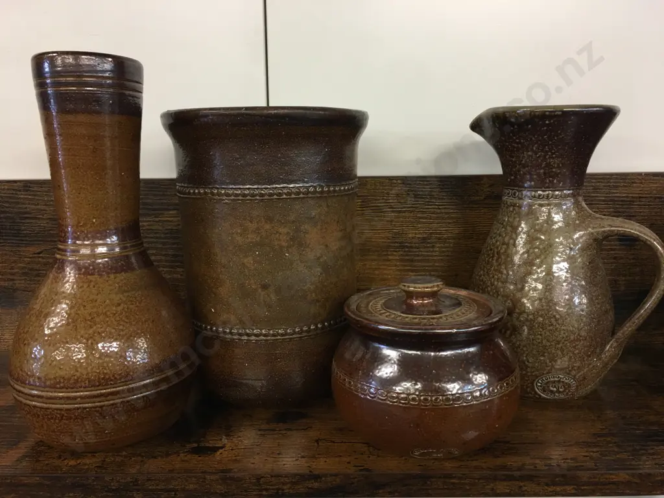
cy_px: 249
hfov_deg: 61.7
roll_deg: -0.2
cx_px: 332
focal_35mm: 29
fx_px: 556
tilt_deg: -8.4
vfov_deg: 48.2
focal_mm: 4.15
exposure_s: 1/17
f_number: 2.2
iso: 40
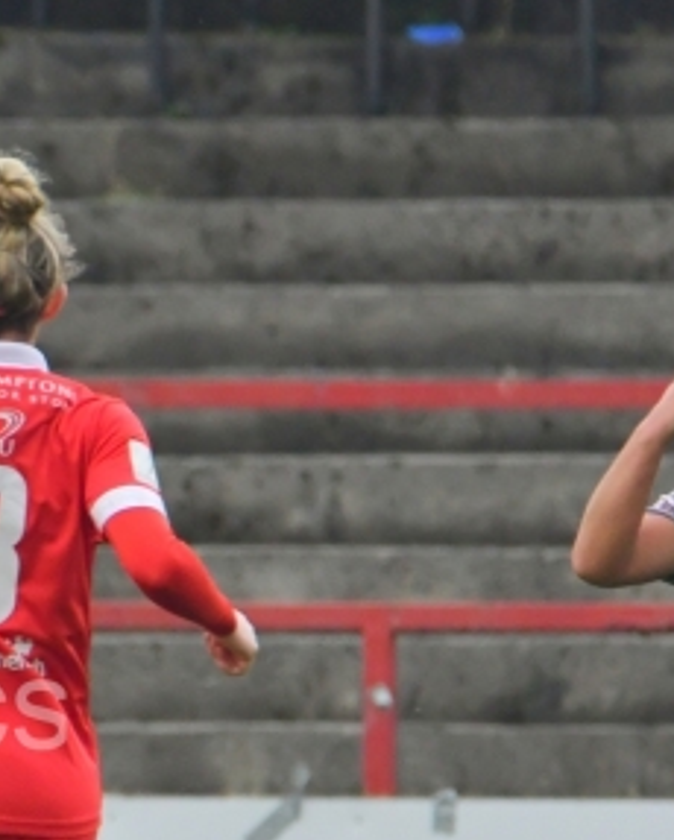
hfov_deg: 0.7
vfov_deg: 0.8
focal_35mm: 2352
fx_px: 58584
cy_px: 719
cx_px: -425
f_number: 6
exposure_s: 1/800
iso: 1250
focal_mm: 450
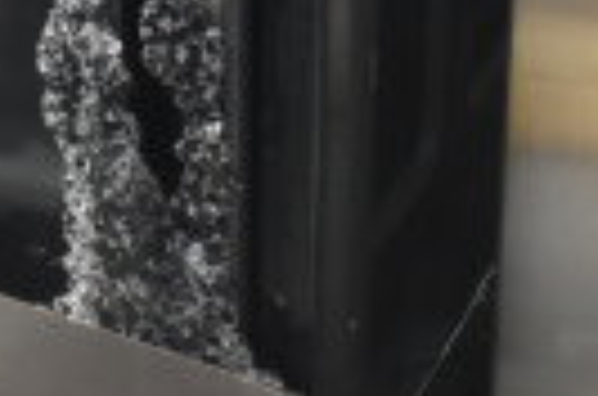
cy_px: -394
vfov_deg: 6.4
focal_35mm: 207
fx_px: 3430
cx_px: -679
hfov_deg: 9.2
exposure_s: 1/50
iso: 2200
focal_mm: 30
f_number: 4.2
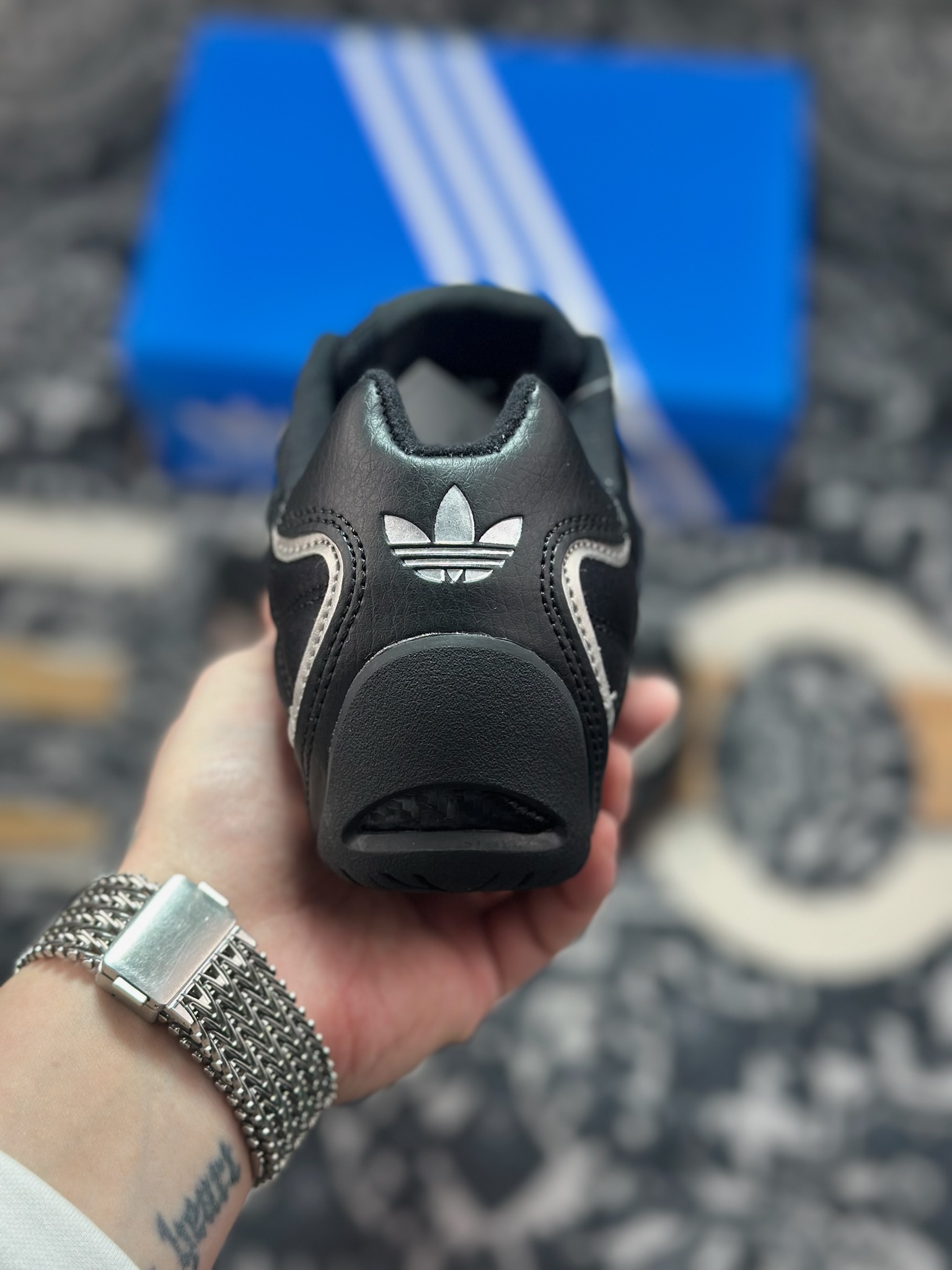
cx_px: 476
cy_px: 635
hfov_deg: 30.3
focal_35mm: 48
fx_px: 1760
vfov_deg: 39.7
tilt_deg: -60.4
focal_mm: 6.86
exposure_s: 1/390
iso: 80
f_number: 1.78
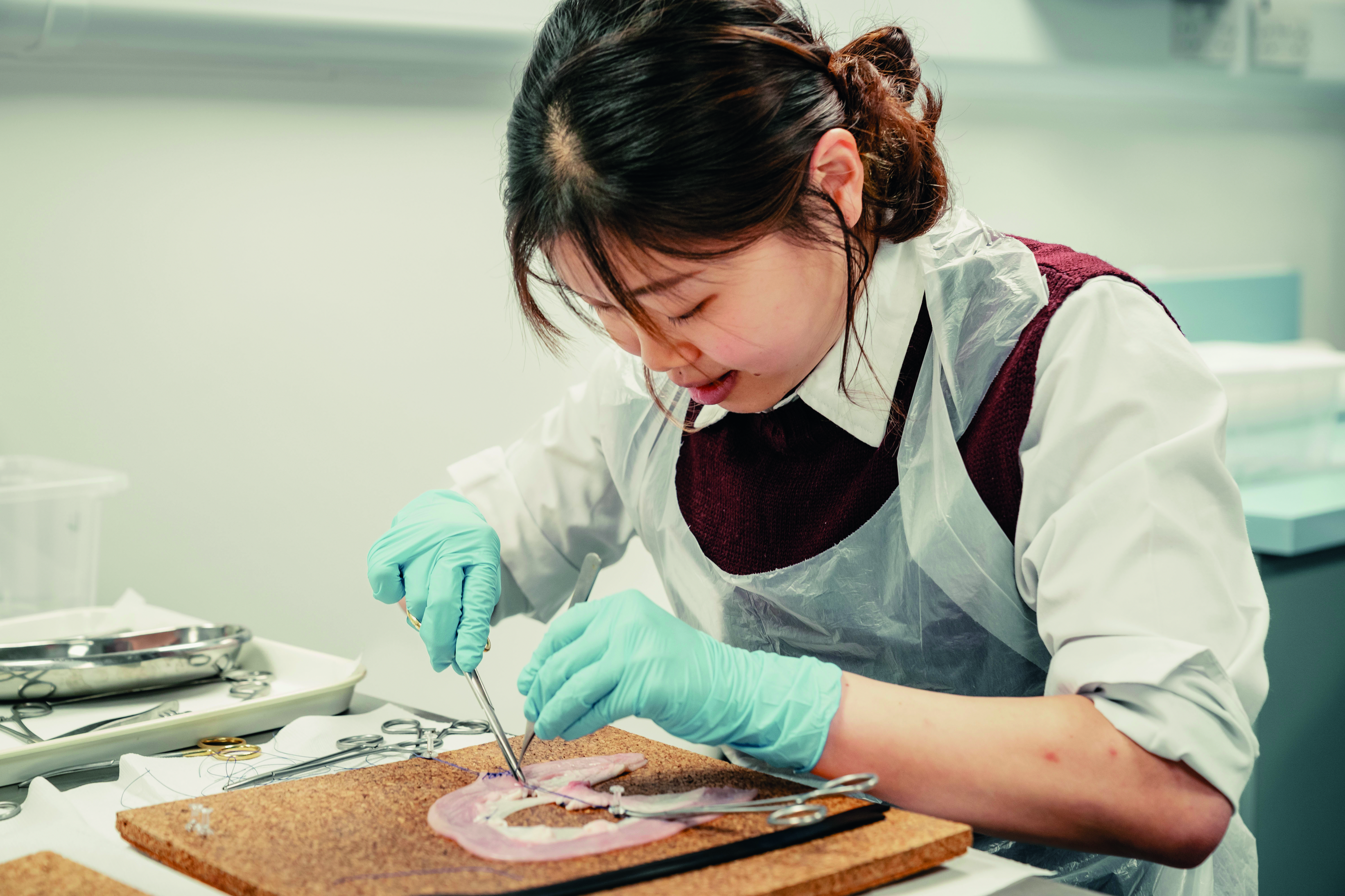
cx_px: 672
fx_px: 2055
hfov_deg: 36.2
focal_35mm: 55
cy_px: 448
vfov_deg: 24.6
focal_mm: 55
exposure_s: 1/125
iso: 1600
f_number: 4
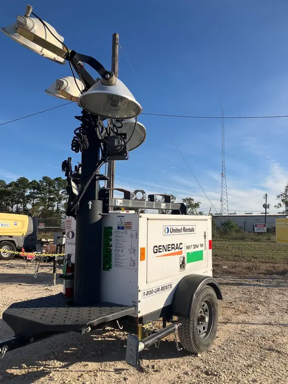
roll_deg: -0.8
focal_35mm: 28
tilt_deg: +6.8
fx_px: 311
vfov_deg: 63.4
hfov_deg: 49.8
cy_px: 192
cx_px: 144
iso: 32
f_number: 1.8
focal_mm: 3.99
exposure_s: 1/2114
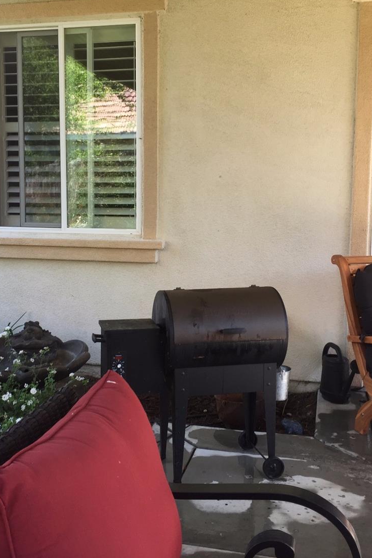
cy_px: 278
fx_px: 636
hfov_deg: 32.6
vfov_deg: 47.4
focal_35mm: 41
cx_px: 154
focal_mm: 4.15
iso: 40
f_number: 2.2
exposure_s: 1/120
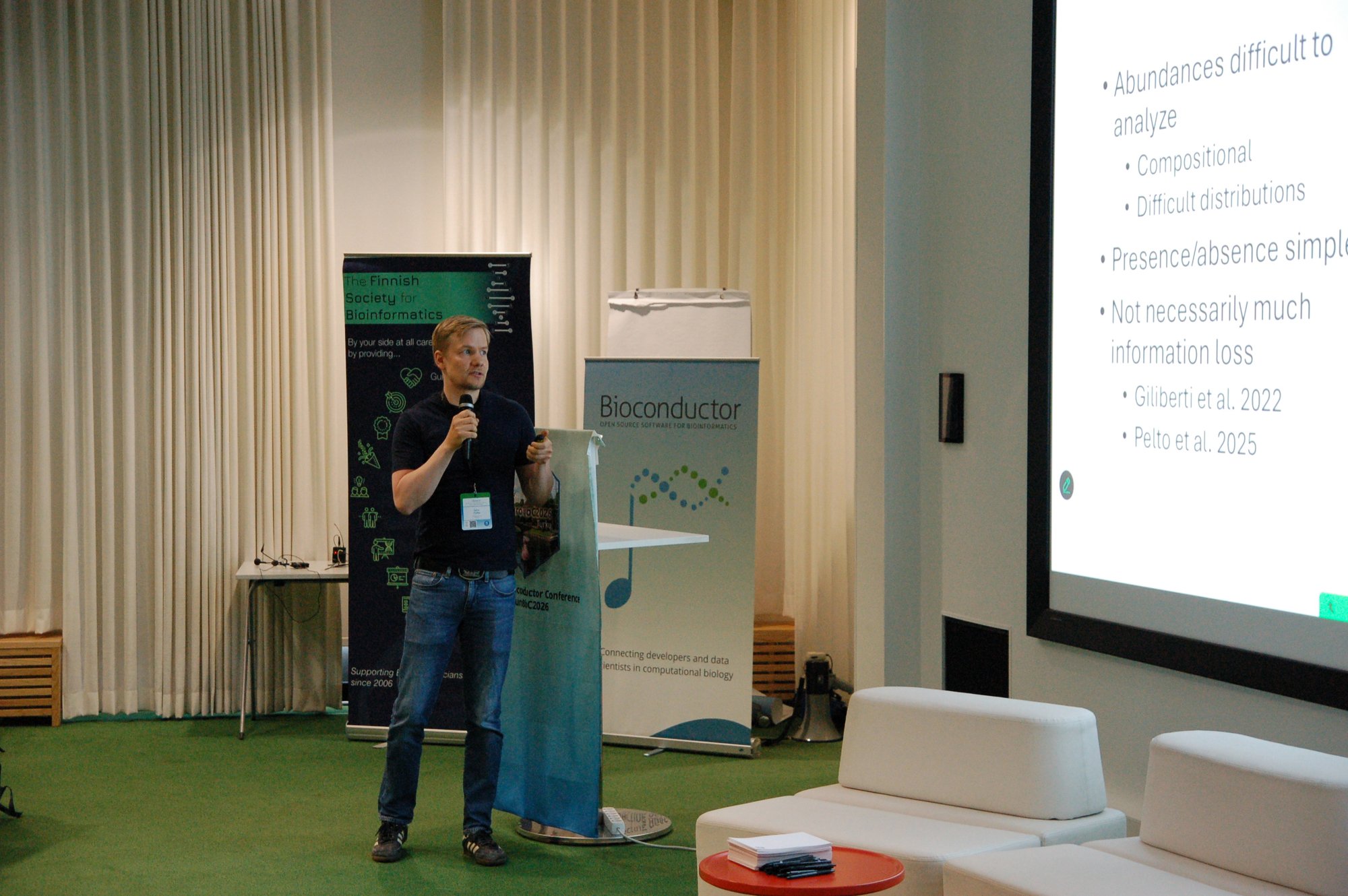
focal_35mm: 68
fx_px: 2525
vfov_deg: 20.1
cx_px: 674
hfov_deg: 29.9
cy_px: 448
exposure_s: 1/125
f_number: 4
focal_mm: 45
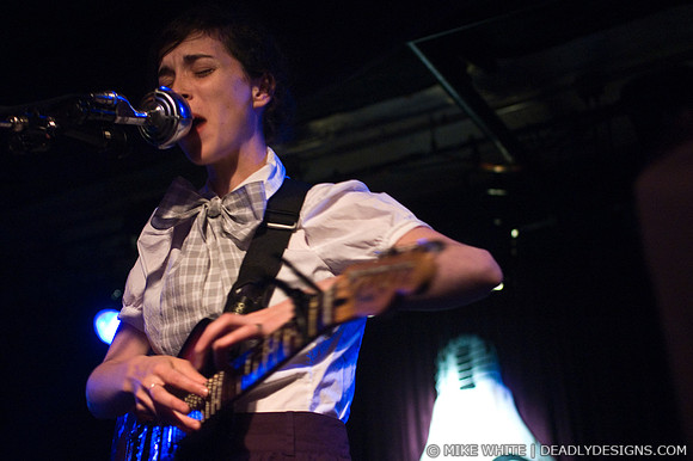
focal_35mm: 66
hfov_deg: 30.5
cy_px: 230
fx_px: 1270
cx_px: 346
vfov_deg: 20.6
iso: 800
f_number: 2.8
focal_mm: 44
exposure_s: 1/25
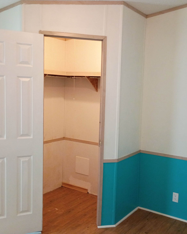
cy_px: 116
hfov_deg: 39.0
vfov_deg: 47.9
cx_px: 115
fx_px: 263
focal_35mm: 38
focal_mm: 4.27
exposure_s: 1/60
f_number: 1.8
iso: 803
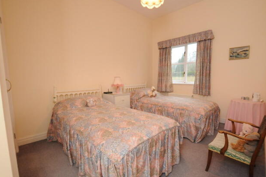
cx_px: 140
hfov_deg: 96.6
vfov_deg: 73.8
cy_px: 92
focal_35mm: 16
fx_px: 118
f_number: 6.3
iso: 800
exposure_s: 1/30
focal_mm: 10
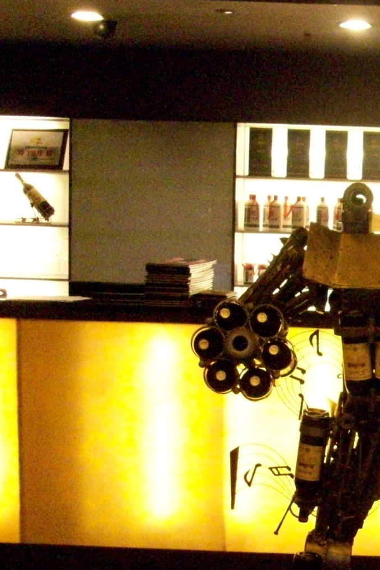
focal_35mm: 71
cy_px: 276
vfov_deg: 28.5
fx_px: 1124
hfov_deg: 17.4
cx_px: 560
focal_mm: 5.7
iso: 800
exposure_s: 1/128
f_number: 2.8
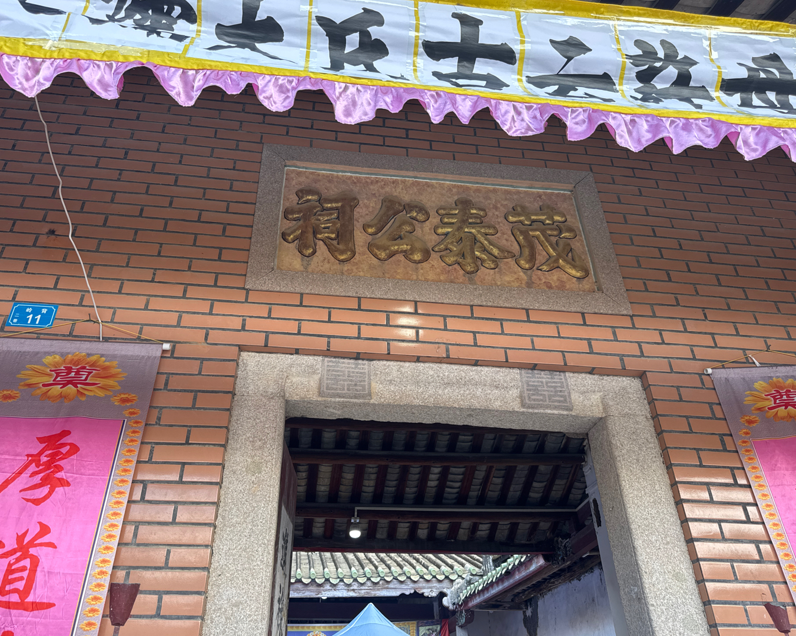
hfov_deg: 66.0
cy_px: 317
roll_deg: +0.1
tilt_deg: +34.0
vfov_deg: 54.9
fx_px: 612
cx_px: 372
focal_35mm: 26
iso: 64
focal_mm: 6.76
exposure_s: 1/223
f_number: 1.78
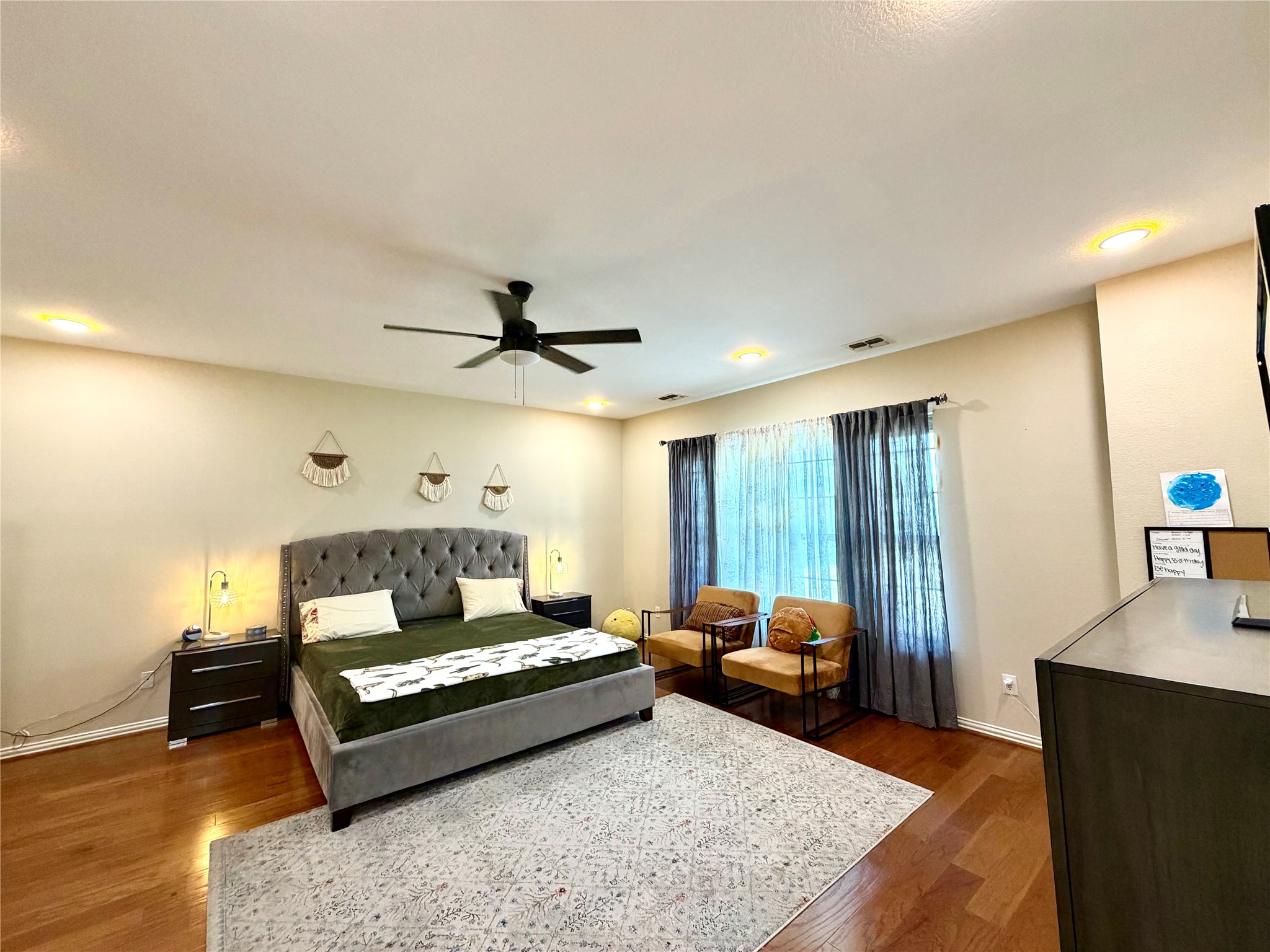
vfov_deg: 85.7
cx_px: 635
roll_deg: +1.5
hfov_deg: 102.1
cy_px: 476
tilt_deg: +4.0
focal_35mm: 14
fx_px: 514
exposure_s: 1/120
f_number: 2.2
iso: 320
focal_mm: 2.22
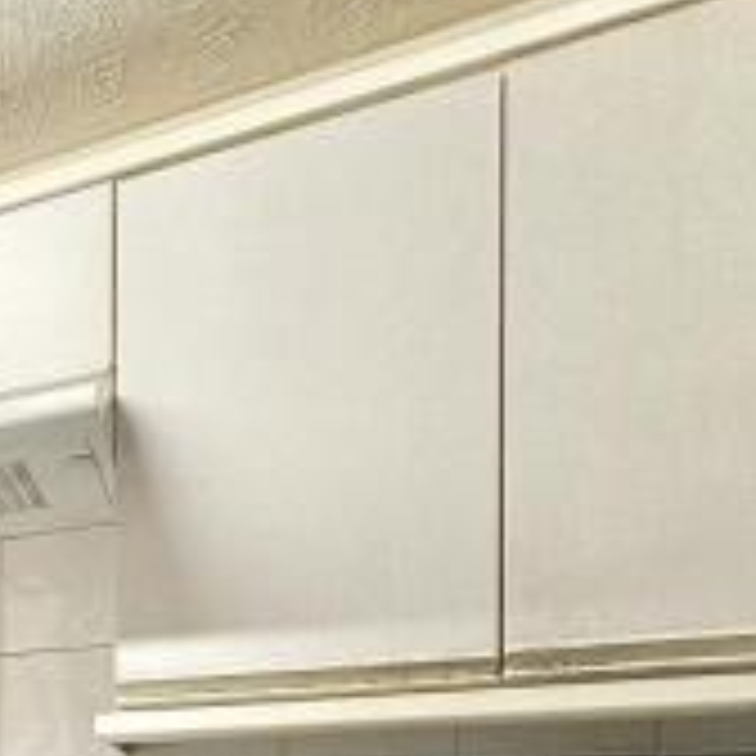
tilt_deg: +0.5
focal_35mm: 43
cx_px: -434
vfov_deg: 33.8
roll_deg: +0.6
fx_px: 1062
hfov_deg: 26.0
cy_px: 839
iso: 200
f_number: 2.2
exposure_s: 1/100
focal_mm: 2.22
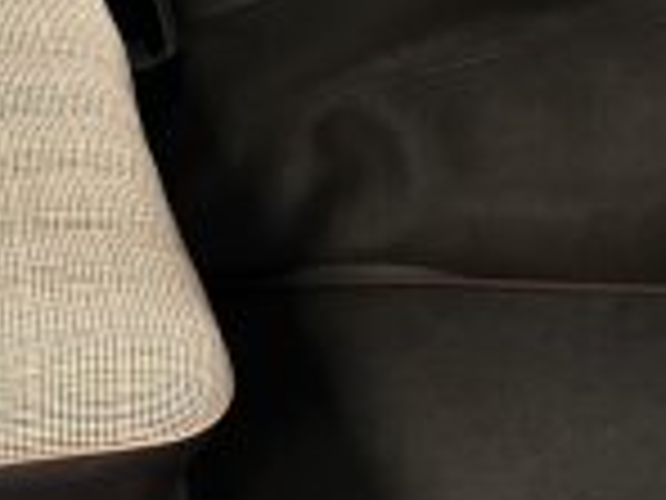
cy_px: 131
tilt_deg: -31.8
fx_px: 2001
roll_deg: -1.2
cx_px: -148
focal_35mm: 104
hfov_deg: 17.9
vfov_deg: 14.2
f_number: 1.78
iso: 640
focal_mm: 6.86
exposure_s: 1/50
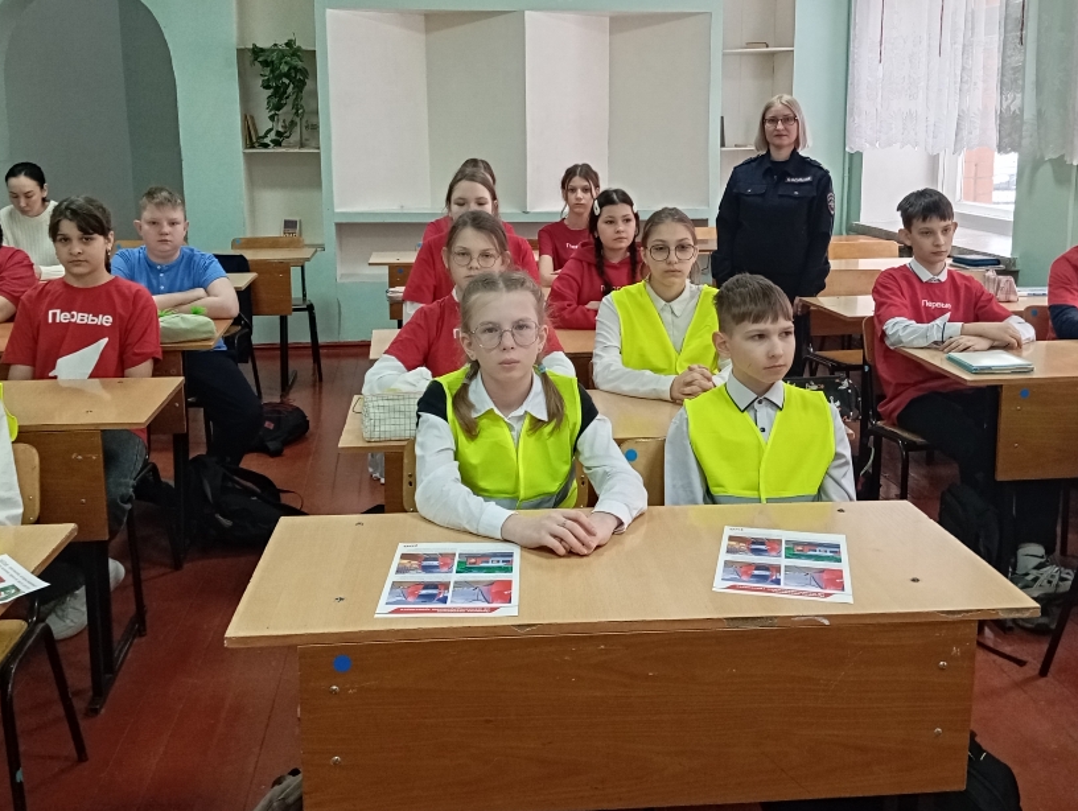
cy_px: 320
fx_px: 1091
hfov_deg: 52.6
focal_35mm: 35
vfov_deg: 40.6
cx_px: 554
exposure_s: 1/50
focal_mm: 4.22
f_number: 1.8
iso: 600
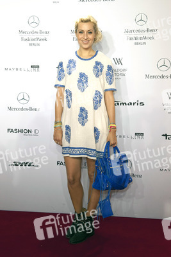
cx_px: 86
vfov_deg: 46.4
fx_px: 299
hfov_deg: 31.9
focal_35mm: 42
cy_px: 128
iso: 1600
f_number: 5.6
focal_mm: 42
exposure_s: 1/250
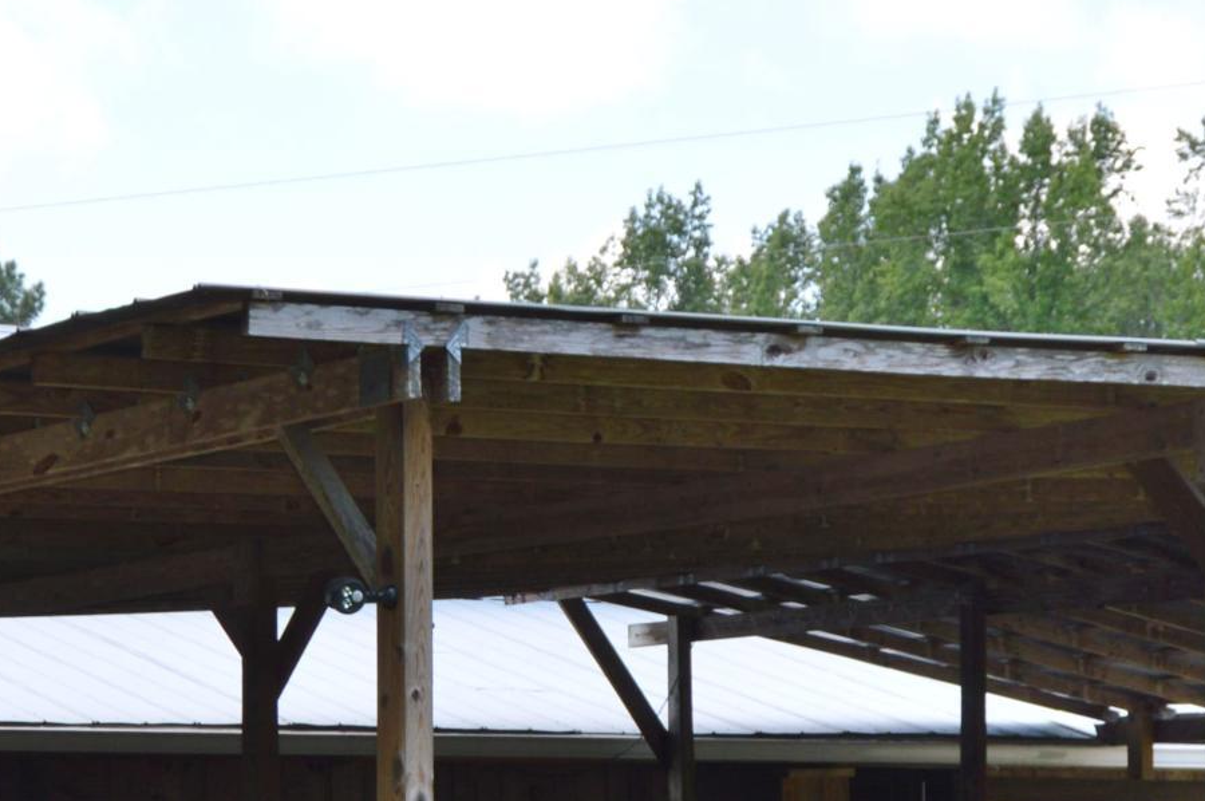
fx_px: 4347
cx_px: 157
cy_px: 821
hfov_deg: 15.6
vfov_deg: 10.4
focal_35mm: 130
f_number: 5
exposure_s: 1/200
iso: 100
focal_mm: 26
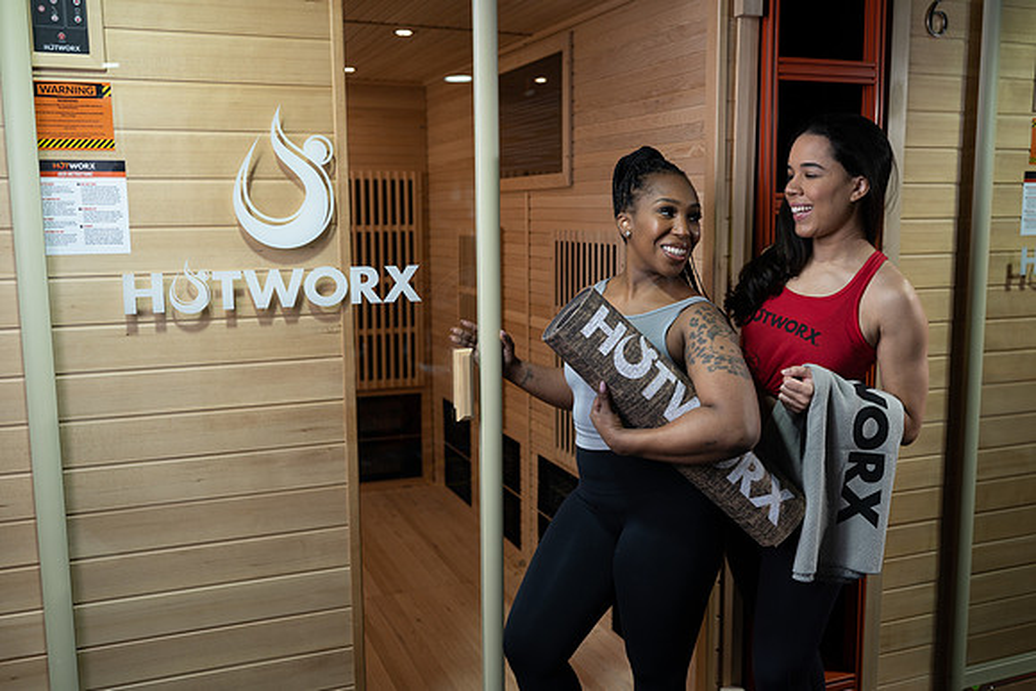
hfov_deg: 54.4
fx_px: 1007
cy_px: 346
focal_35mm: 35
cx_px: 518
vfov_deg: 37.9
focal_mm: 35
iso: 200
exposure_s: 1/125
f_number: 2.8
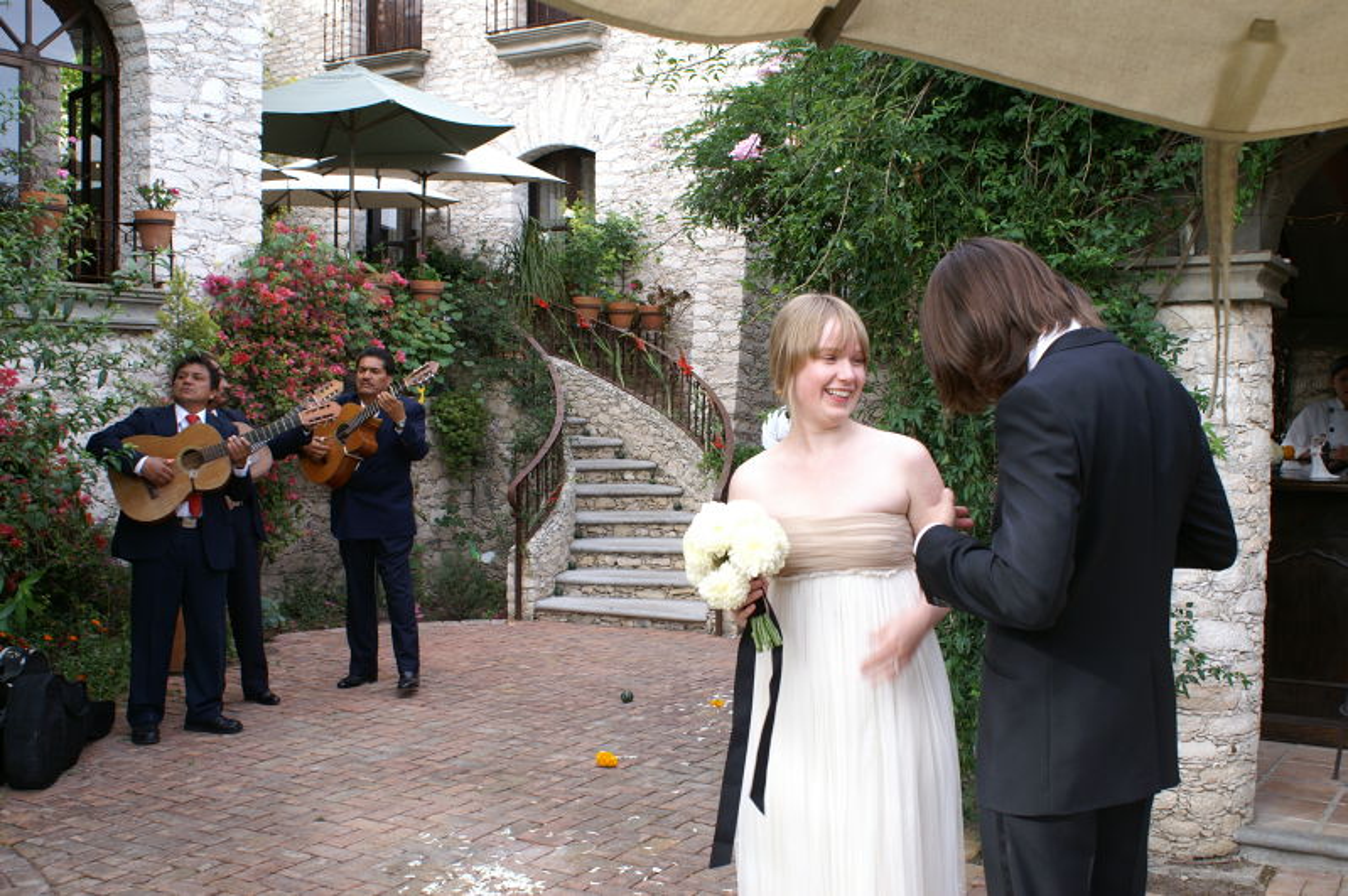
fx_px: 1459
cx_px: 674
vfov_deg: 34.1
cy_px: 448
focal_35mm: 39
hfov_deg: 49.6
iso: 100
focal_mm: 26
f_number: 5.6
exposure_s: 1/90
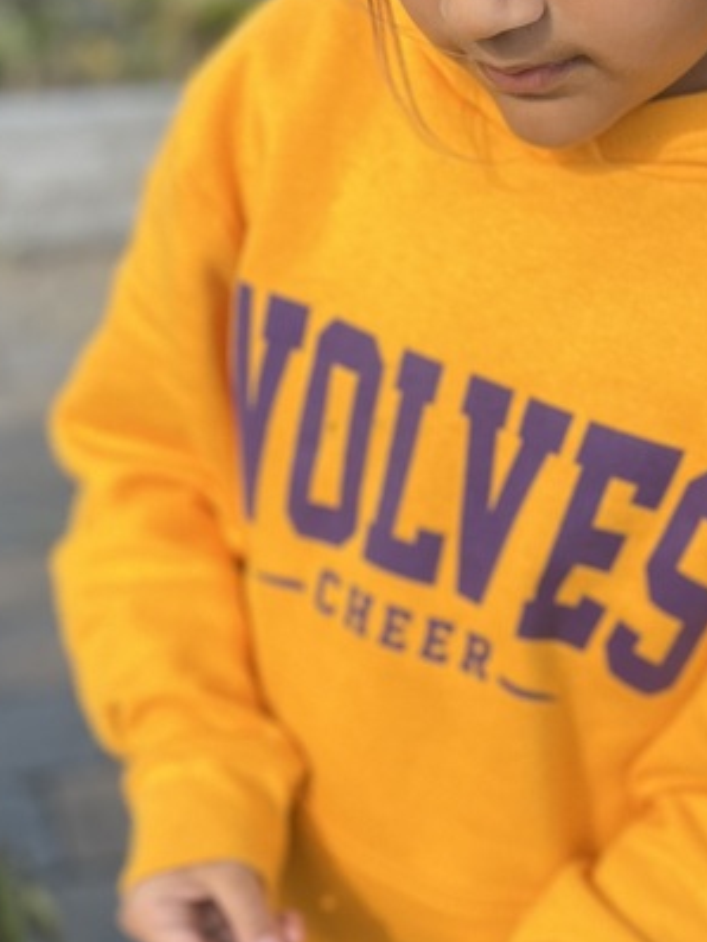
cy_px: 686
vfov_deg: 28.6
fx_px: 1824
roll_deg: -0.3
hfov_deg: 21.9
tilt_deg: -36.6
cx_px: 382
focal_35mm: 67
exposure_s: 1/607
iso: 50
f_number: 1.5
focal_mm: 5.7
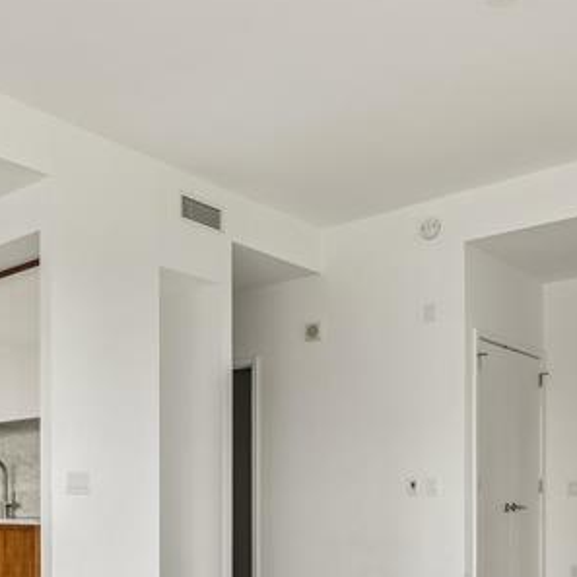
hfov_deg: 40.3
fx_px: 773
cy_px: 493
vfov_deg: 38.7
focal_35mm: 41
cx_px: 181
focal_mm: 14
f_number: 8
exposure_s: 1/30
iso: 250
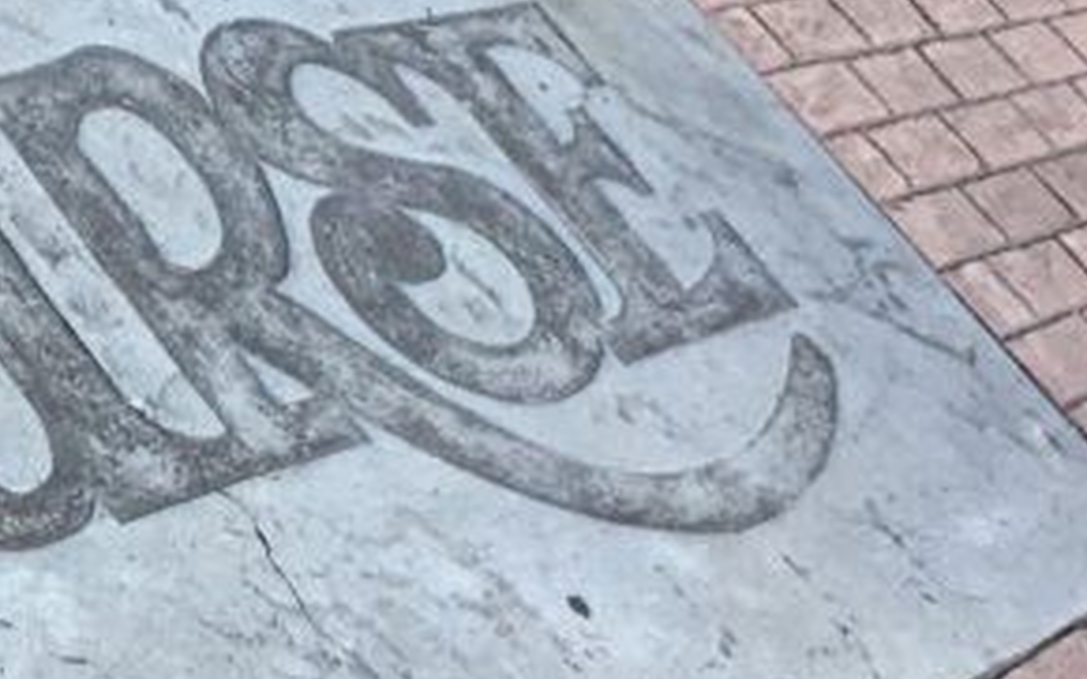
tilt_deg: -40.9
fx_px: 2606
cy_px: 486
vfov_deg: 14.8
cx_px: -345
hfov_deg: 21.2
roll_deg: -31.6
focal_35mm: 88
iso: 40
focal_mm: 4.15
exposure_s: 1/30
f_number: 2.2
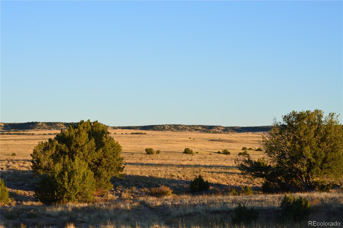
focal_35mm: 82
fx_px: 785
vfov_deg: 16.5
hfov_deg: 24.6
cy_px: 114
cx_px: 172
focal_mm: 55
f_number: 10
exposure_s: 1/200
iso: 400
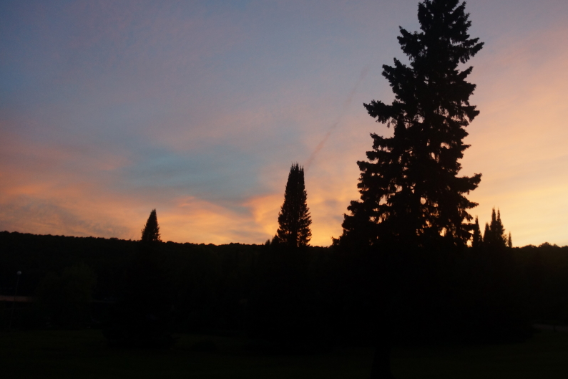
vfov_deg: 38.7
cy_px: 149
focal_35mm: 34
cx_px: 354
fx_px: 536
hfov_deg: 55.2
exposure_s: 1/60
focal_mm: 18
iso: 500
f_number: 4
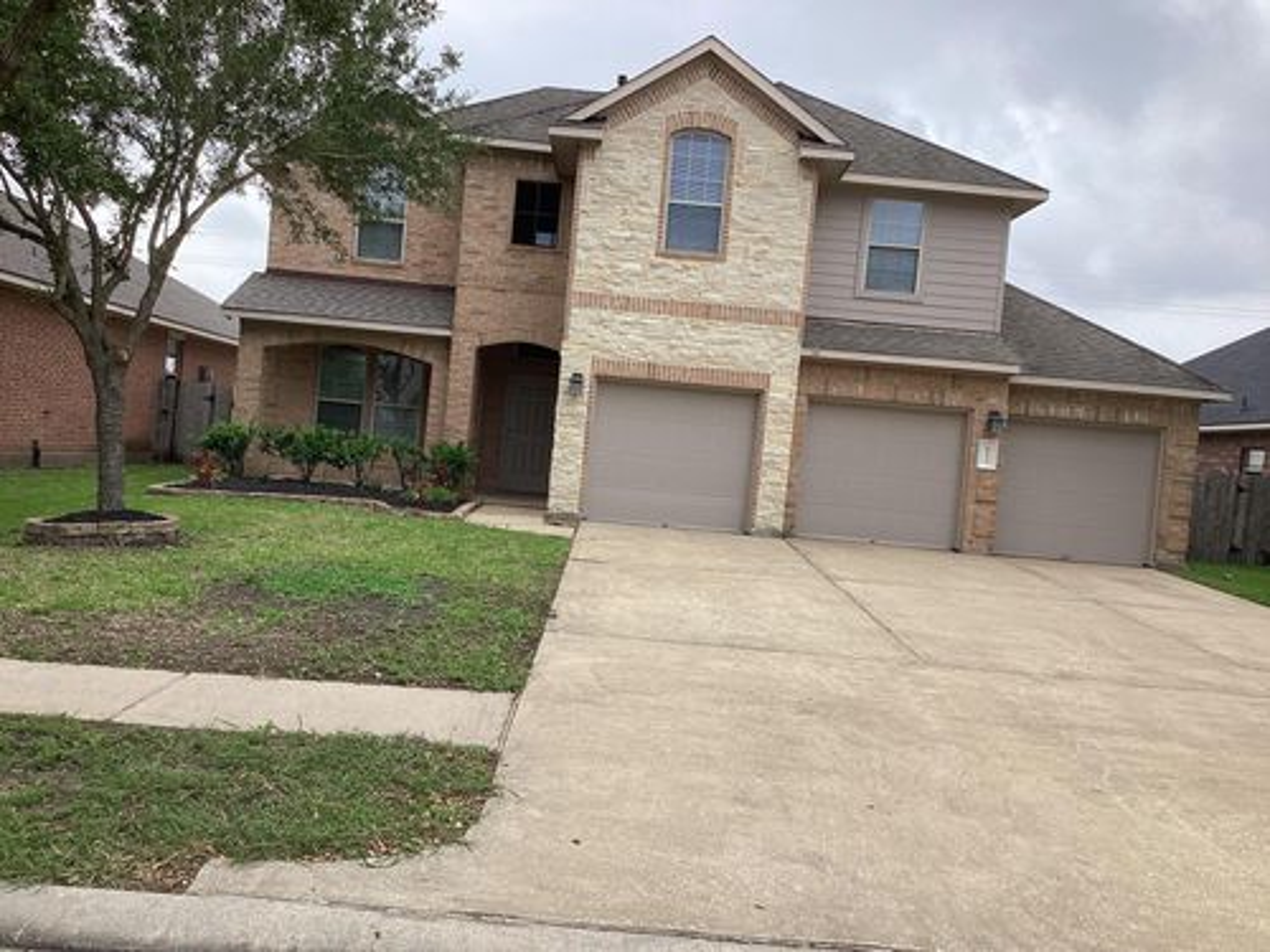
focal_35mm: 31
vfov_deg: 45.4
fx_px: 1137
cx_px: 635
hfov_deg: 58.4
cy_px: 476
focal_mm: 3.3
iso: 25
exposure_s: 1/574
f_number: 2.4
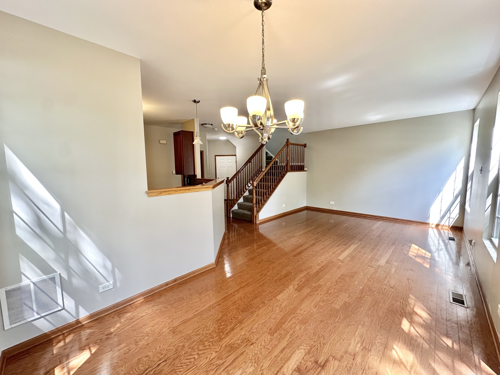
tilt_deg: -5.1
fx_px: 202
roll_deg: +0.5
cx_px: 250
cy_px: 188
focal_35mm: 14
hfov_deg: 102.1
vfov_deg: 85.7
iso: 200
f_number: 2.2
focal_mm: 2.22
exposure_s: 1/120
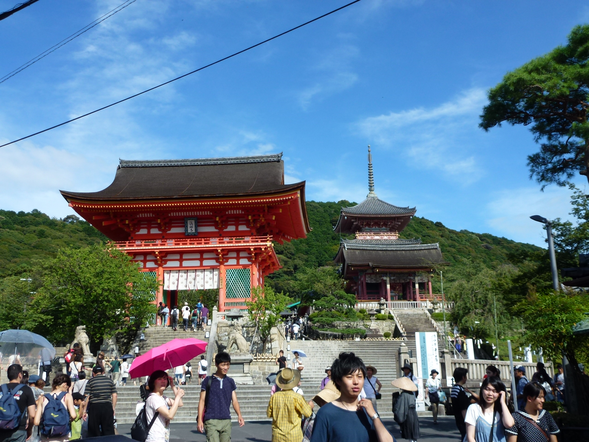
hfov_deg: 49.0
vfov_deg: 37.7
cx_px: 294
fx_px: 647
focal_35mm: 38
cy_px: 221
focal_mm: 6.8
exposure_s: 1/800
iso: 100
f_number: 3.8
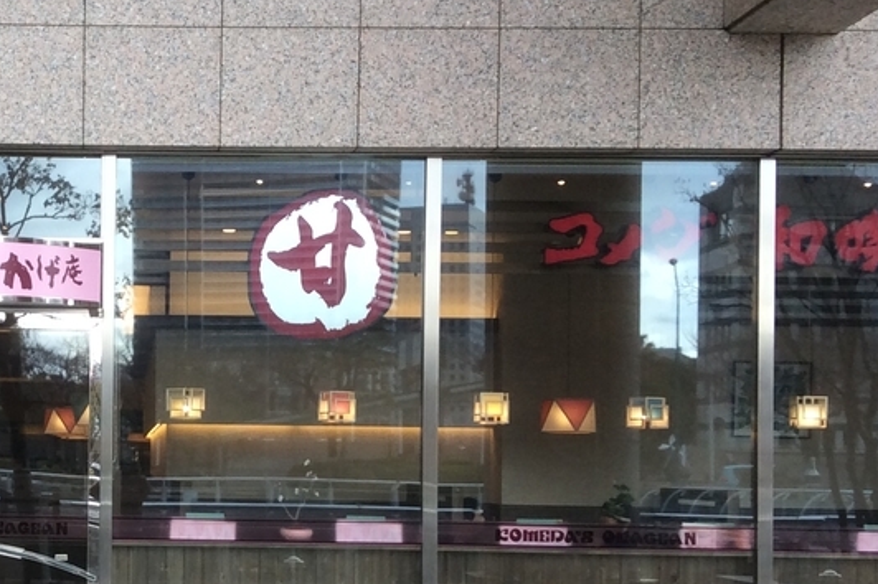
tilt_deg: +1.5
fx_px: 1828
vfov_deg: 18.1
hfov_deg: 26.2
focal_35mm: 75
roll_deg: -1.9
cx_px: 97
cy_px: 427
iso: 32
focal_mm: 3.3
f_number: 2.4
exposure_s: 1/174
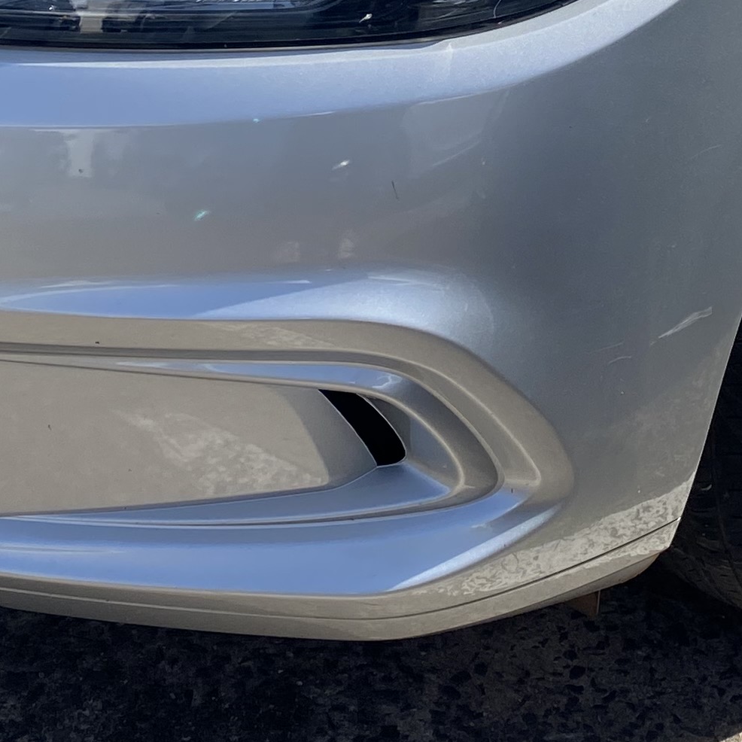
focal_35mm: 94
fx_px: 2280
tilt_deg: -19.7
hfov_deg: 18.4
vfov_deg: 17.7
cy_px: -128
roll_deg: -1.0
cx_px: 493
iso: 32
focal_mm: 4.25
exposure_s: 1/2571
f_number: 1.8
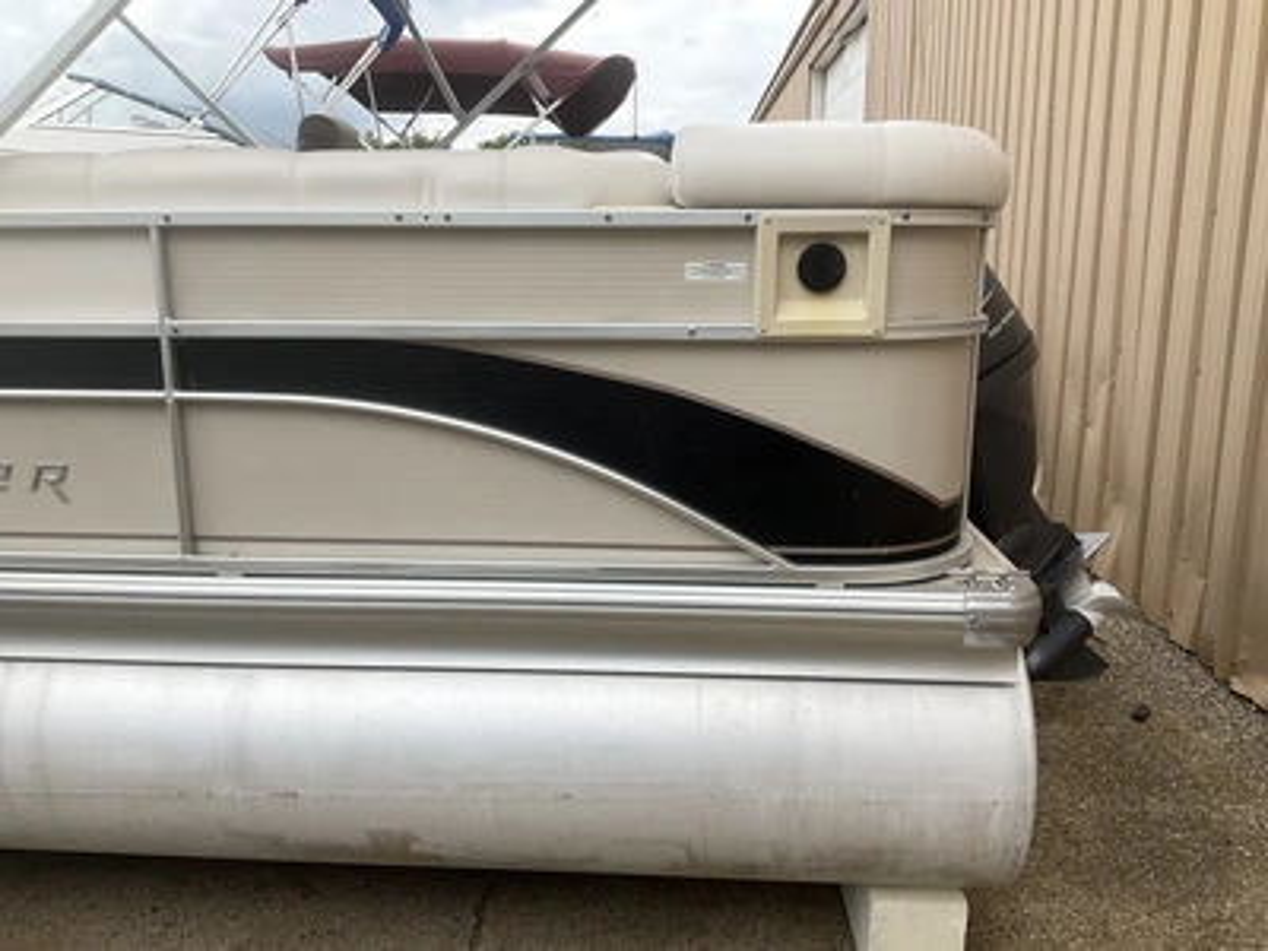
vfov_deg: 48.2
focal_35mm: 29
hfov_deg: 61.7
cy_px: 476
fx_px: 1062
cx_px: 634
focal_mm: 3
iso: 25
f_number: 1.8
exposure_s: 1/1311
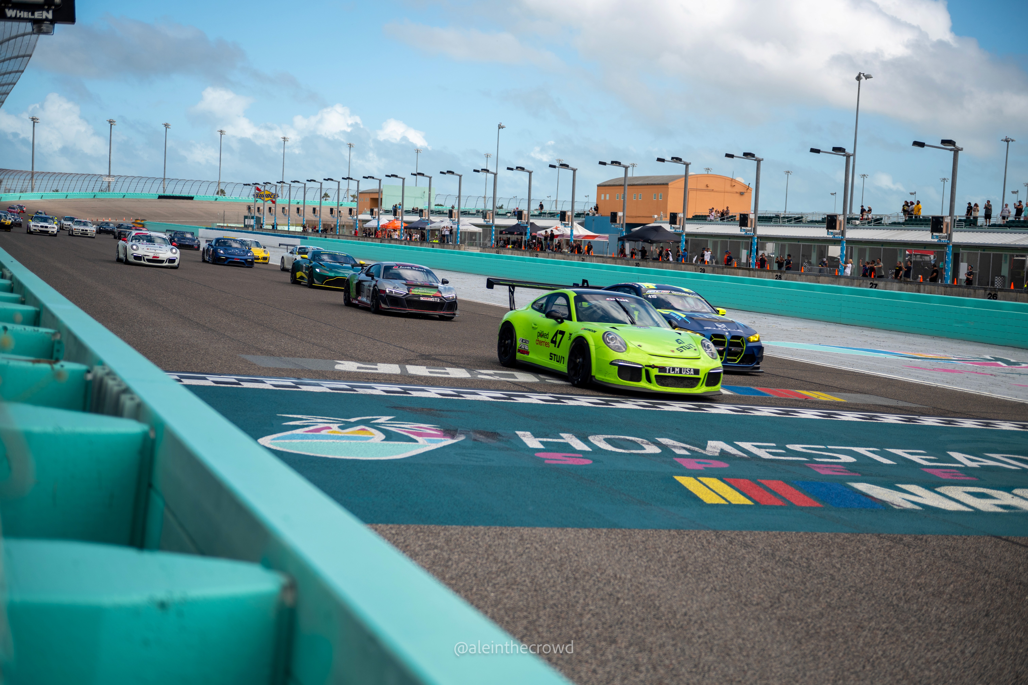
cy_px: 342
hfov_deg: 39.6
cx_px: 514
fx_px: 1428
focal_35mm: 50
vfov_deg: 27.0
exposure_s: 1/1600
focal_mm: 50
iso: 160
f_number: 2.8
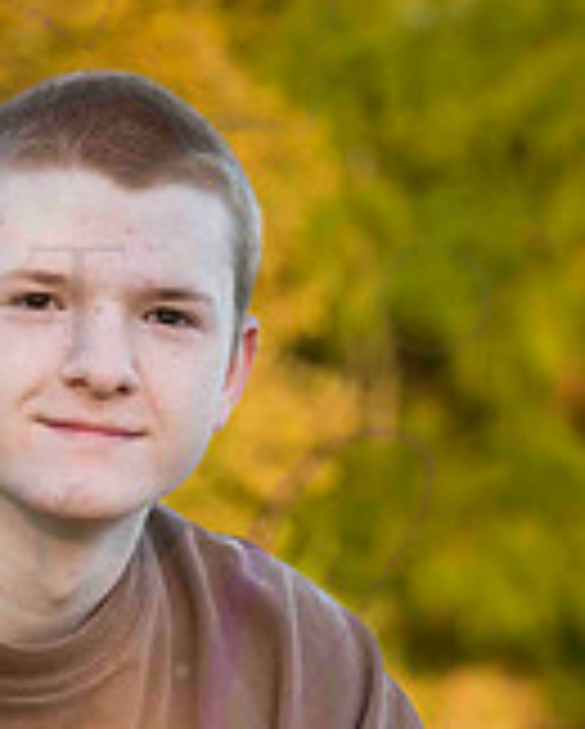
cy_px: 520
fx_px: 9786
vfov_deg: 4.3
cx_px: 68
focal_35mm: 453
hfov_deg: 3.4
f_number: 9
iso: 400
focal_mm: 135
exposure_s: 1/400
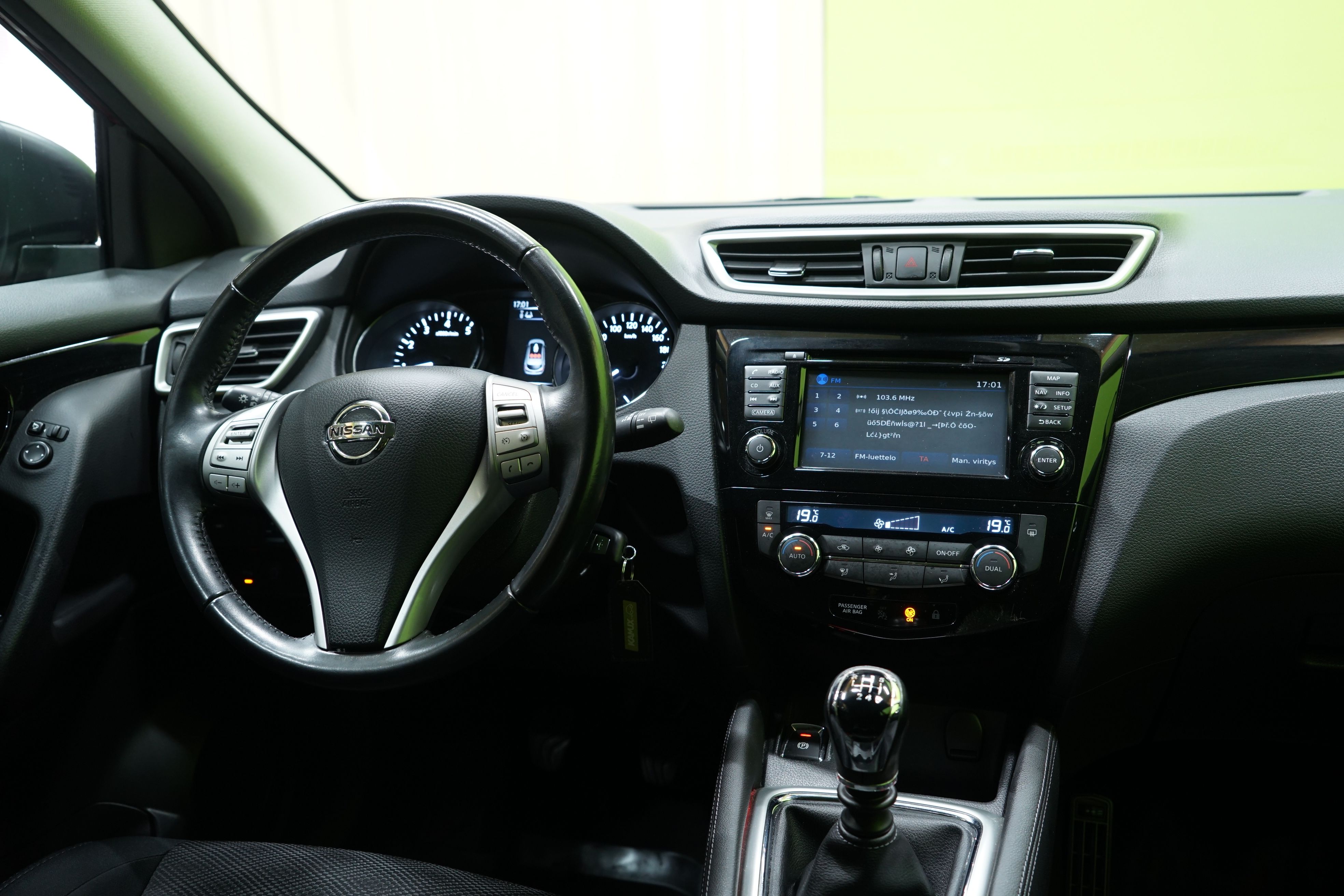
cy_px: 448
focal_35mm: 31
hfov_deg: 60.3
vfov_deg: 42.3
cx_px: 672
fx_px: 1157
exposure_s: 1/20
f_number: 4.5
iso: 800
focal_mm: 31
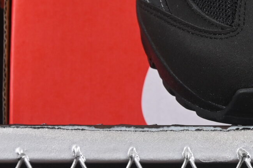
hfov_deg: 6.9
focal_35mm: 296
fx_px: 2079
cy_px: -83
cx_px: 371
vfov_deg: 4.6
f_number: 6.3
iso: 160
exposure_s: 1/60
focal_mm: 50
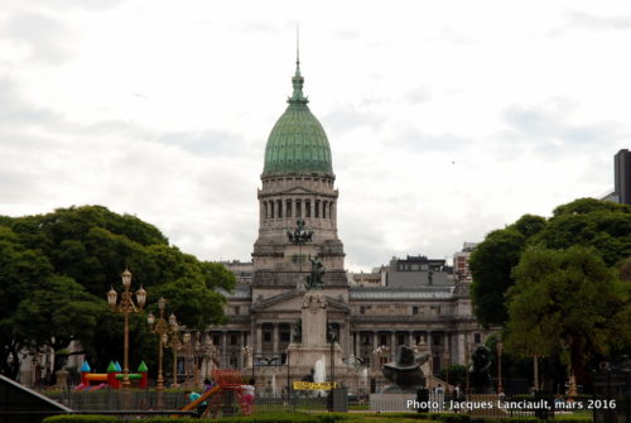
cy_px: 212
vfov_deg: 13.1
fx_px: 1843
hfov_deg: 19.4
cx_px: 316
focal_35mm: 105
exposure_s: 1/200
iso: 100
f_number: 9
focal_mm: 70
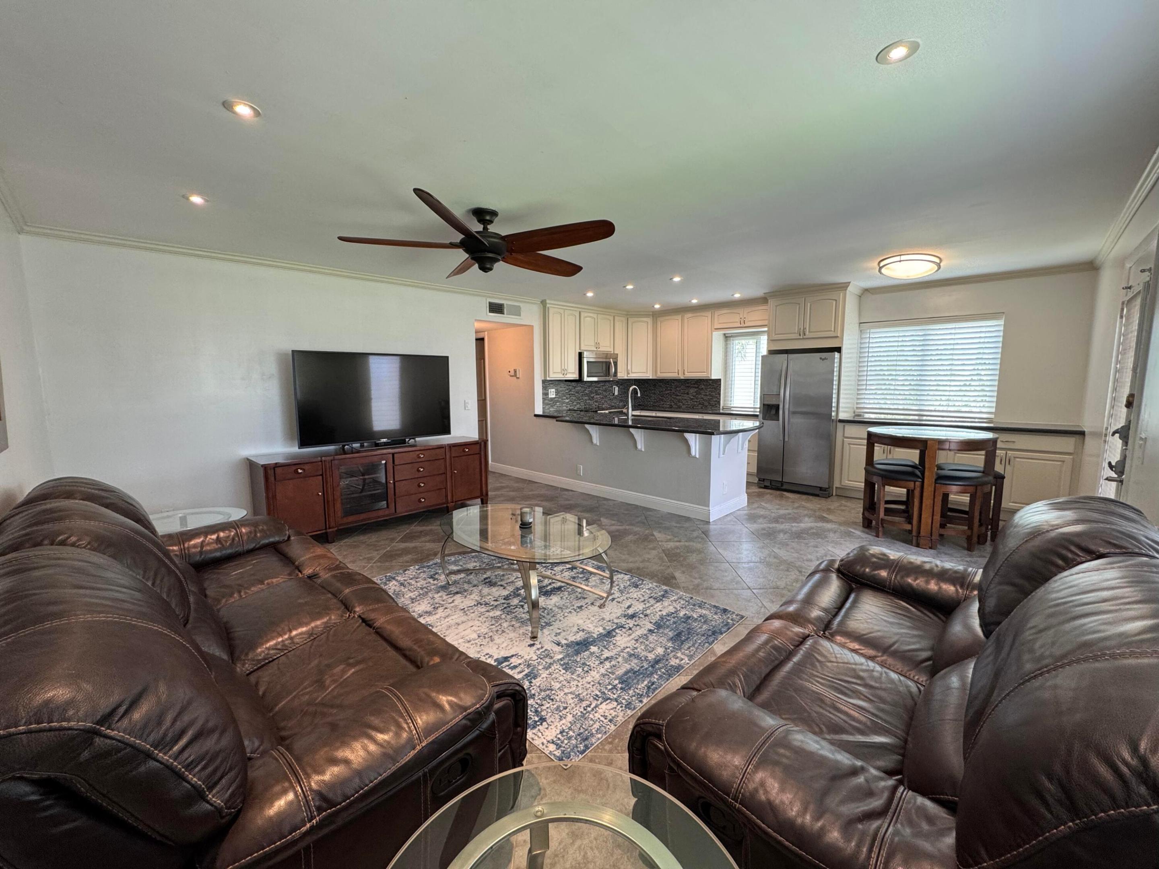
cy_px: 434
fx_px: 469
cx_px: 580
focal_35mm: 14
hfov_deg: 102.1
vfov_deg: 85.7
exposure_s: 1/60
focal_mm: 2.22
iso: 160
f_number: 2.2
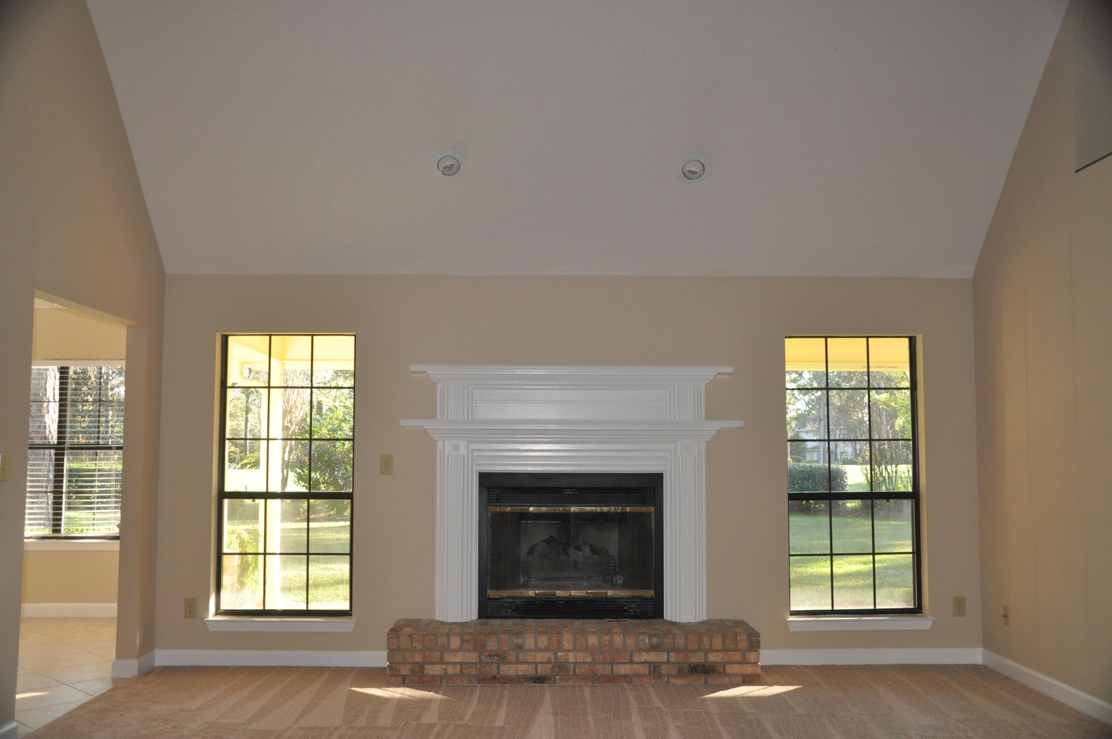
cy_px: 370
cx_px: 556
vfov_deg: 41.6
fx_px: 972
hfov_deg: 59.6
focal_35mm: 32
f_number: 3.8
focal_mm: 21
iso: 800
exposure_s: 1/80
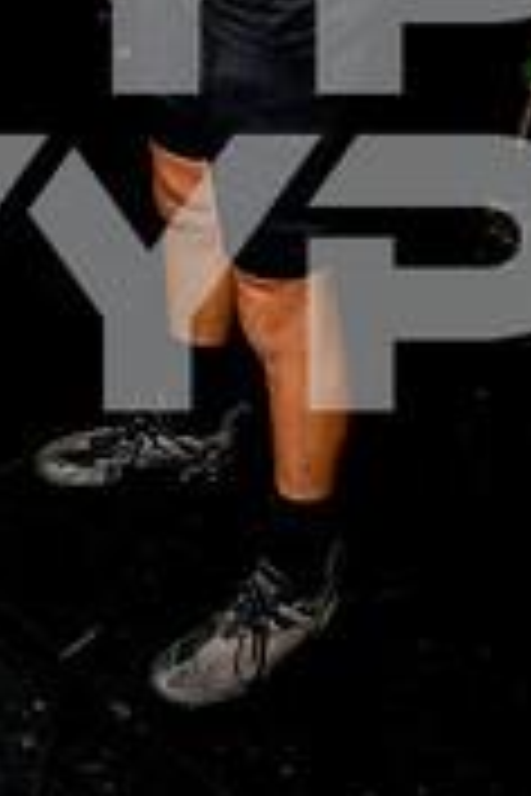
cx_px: 266
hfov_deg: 16.3
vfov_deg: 23.0
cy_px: -40
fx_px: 1858
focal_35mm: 84
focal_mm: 33
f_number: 8
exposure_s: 1/250
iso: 250
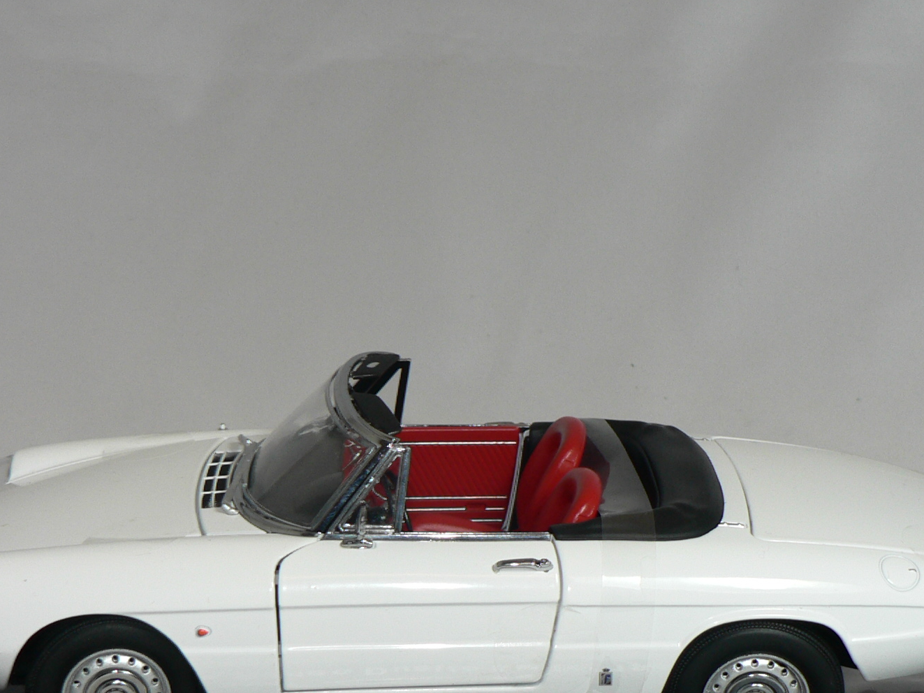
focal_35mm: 89
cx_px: 484
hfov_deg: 22.0
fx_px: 2375
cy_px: 505
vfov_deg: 16.5
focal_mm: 7.7
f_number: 2.8
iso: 80
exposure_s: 1/60
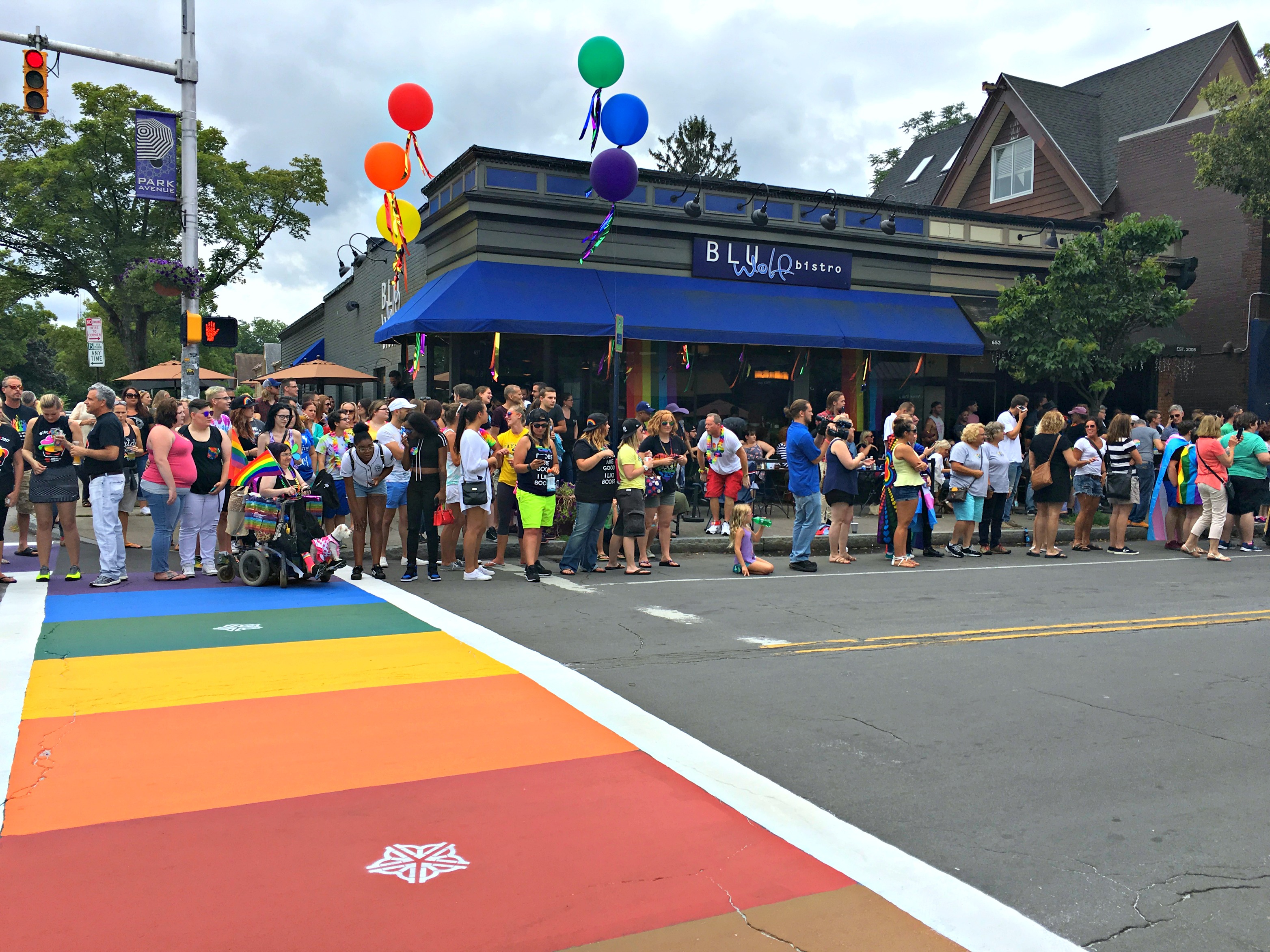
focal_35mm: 29
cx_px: 635
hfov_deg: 61.7
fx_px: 1064
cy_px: 476
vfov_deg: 48.2
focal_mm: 4.15
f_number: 2.2
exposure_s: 1/1374
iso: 25
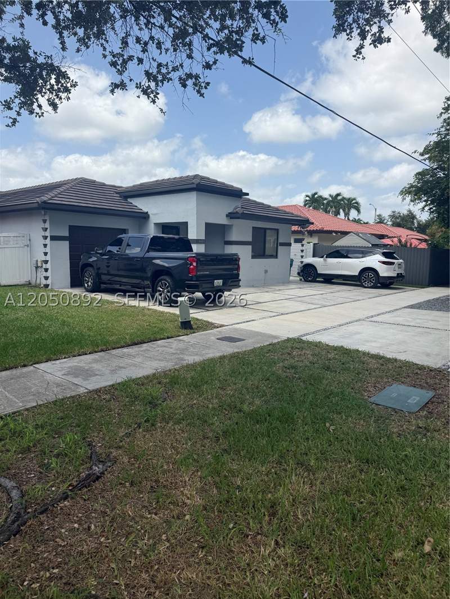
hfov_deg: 56.8
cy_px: 300
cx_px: 225
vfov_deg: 71.6
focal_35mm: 24
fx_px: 416
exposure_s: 1/3759
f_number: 1.78
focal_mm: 6.76
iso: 80
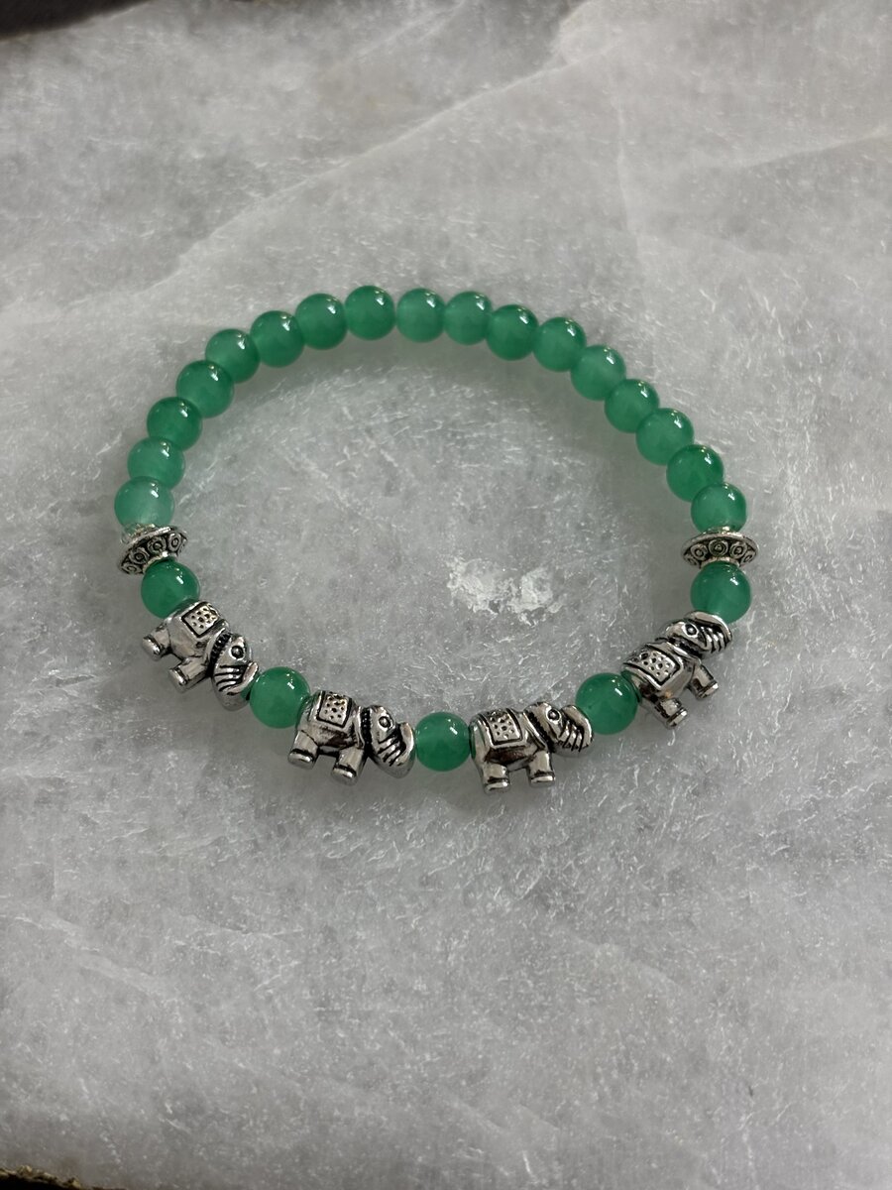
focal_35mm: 52
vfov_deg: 36.8
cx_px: 446
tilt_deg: -61.2
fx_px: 1787
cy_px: 595
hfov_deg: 28.0
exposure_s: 1/60
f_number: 1.6
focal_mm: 5.96
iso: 64
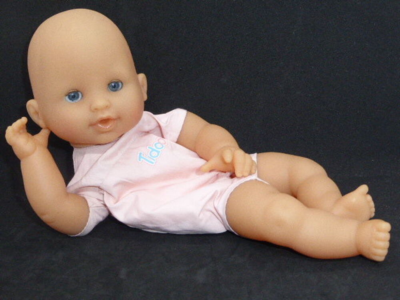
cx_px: 200
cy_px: 150
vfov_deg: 33.6
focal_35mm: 43
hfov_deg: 43.9
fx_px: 497
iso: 500
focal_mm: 7.4
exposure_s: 1/60
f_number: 3.9
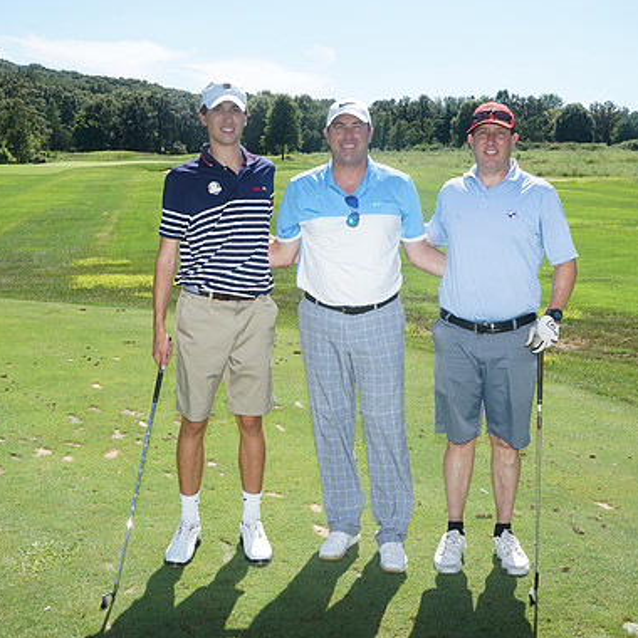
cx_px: 344
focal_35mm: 48
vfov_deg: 35.4
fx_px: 1001
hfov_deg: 35.3
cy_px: 318
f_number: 18
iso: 800
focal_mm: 37
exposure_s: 1/250
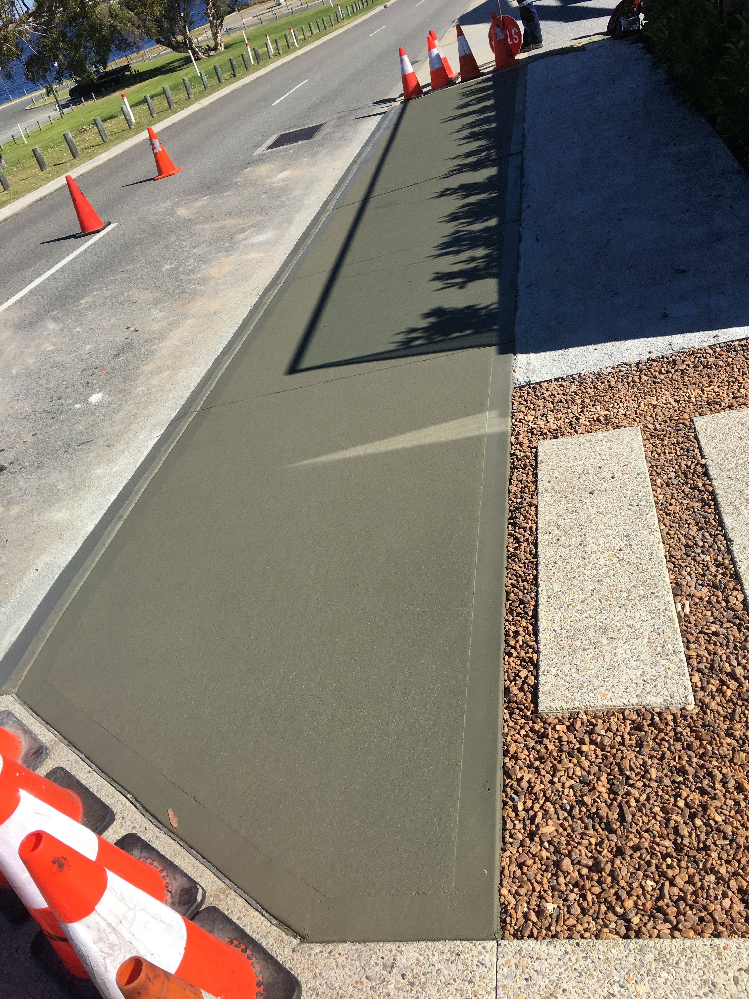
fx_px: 837
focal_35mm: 29
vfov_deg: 61.7
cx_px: 374
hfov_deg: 48.2
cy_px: 500
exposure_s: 1/1789
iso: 25
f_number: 2.2
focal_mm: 4.15
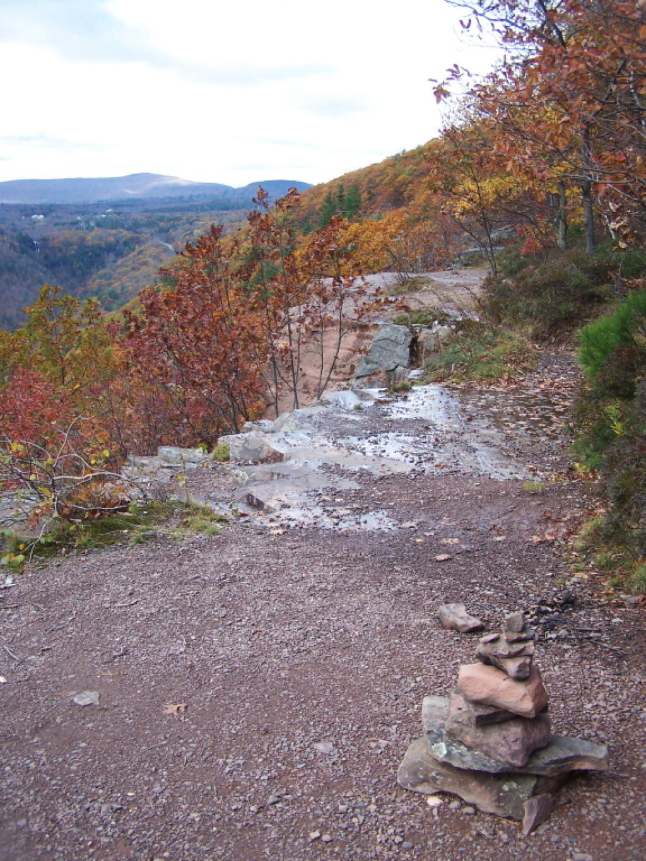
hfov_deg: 37.7
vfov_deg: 49.0
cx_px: 323
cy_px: 430
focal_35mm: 38
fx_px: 945
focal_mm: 6.3
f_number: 2.8
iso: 80
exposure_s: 1/320
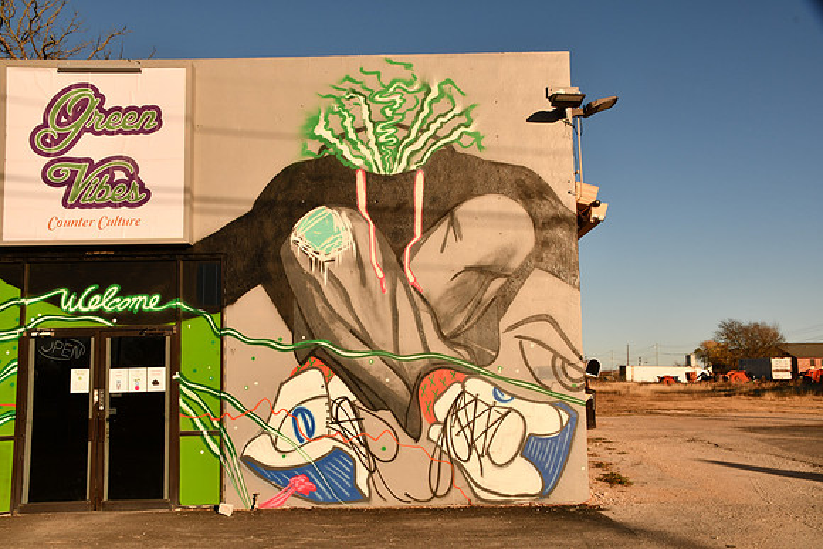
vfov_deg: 36.9
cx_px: 412
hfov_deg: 53.1
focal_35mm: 36
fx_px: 823
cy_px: 274
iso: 125
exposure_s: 1/250
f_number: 14
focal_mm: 24
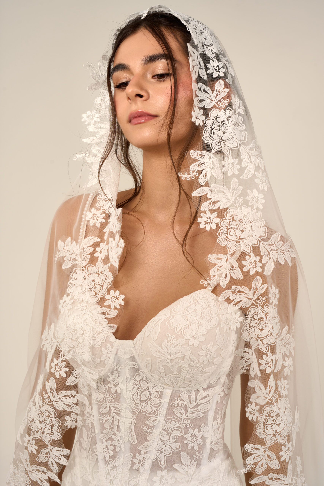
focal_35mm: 65
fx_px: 877
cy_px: 243
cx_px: 162
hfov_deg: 20.9
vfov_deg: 31.0
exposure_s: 1/200
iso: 100
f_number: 10
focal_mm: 65
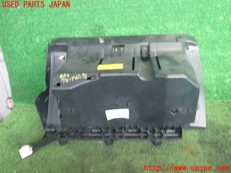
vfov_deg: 46.8
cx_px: 116
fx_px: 200
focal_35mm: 30
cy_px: 86
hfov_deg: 60.0
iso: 320
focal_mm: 5.4
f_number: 2.3
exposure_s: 1/30
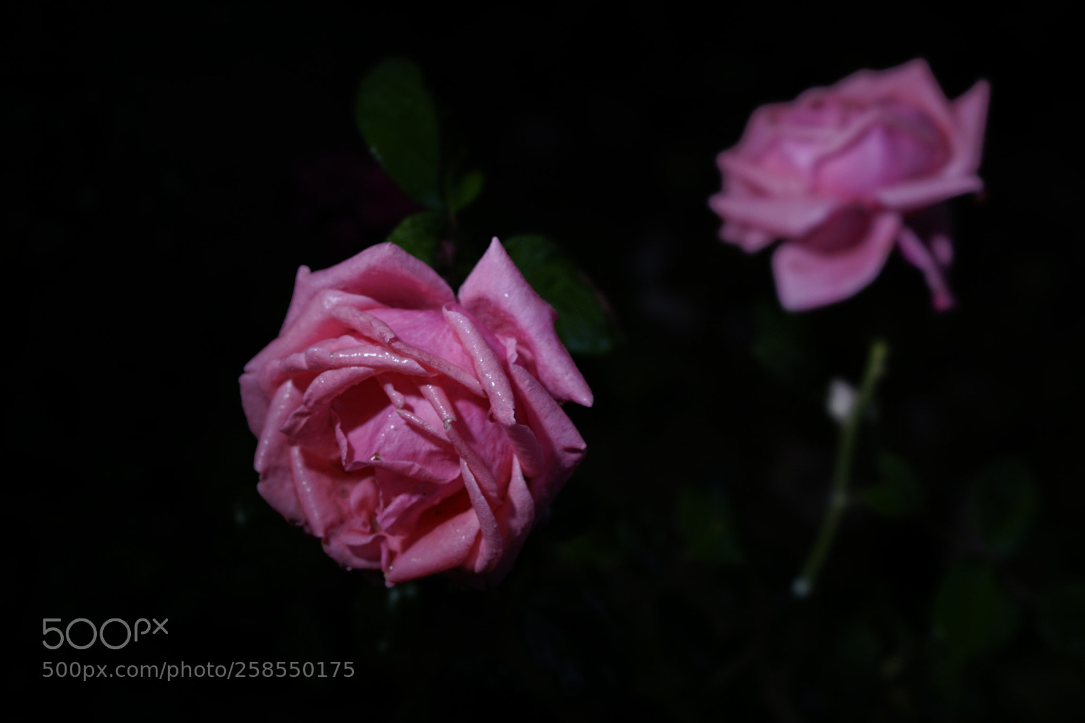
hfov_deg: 20.4
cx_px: 542
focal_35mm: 100
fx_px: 3013
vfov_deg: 13.7
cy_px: 362
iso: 100
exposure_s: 1/160
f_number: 5.6
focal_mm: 100
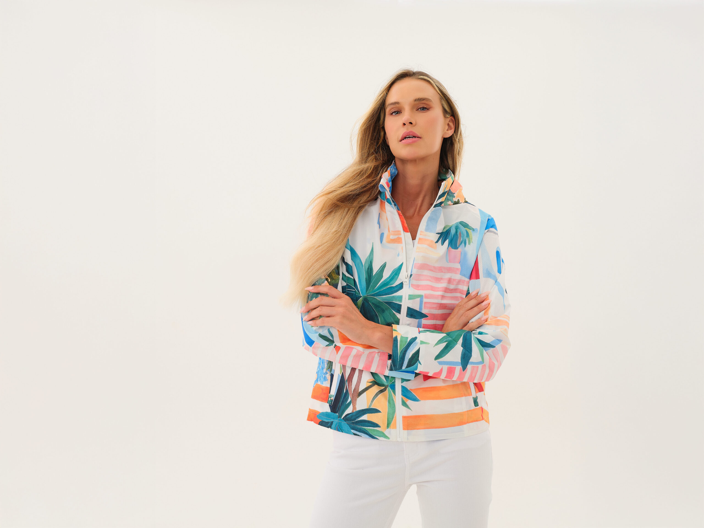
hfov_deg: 42.9
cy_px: 264
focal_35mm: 44
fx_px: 895
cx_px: 352
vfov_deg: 32.9
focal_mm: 55.2
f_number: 8
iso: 200
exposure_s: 1/125
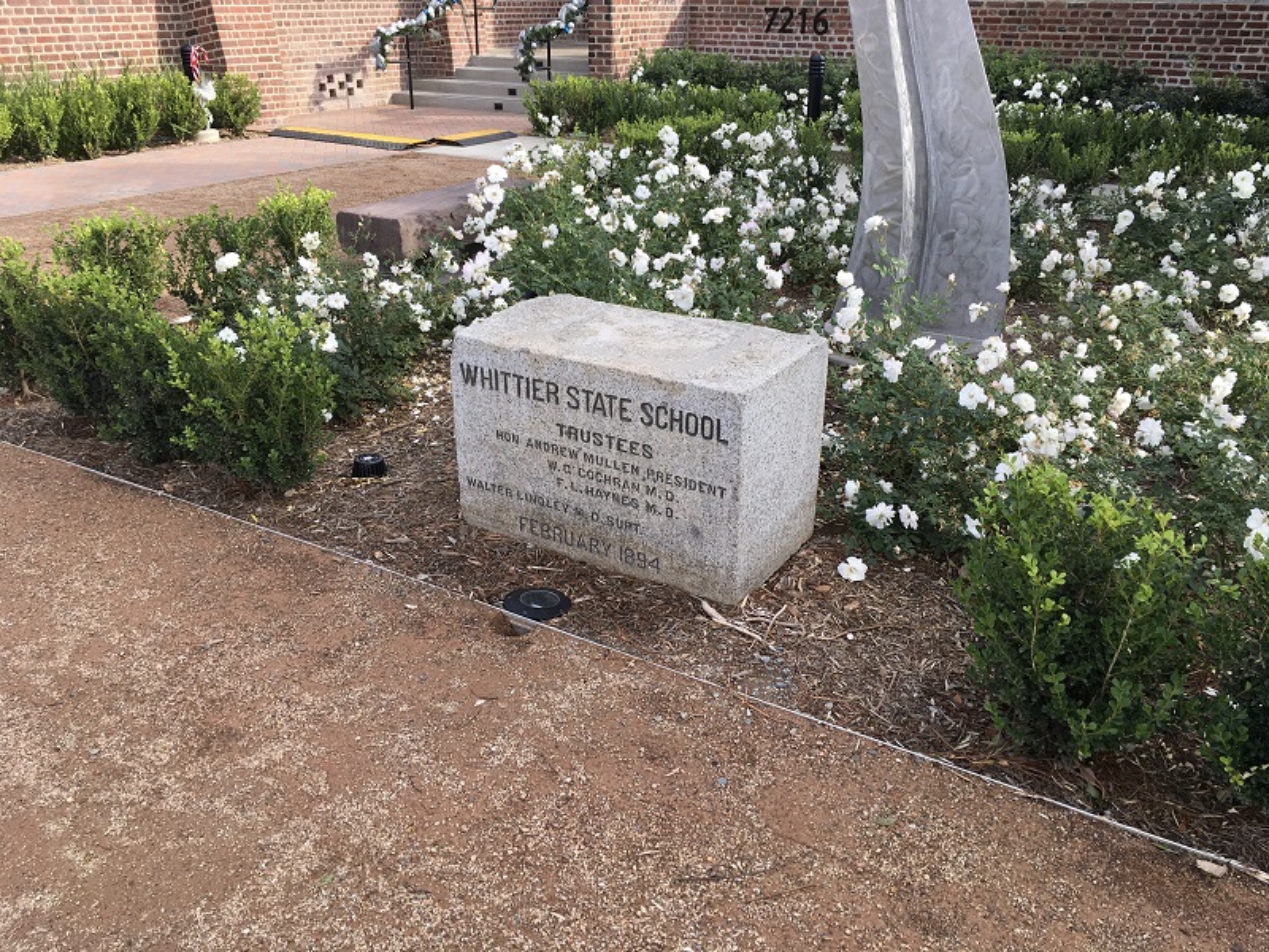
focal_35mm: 29
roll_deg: +1.3
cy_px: 476
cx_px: 634
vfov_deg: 48.2
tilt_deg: -24.3
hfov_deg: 61.7
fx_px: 1063
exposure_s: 1/460
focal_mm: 4.15
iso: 25
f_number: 2.2
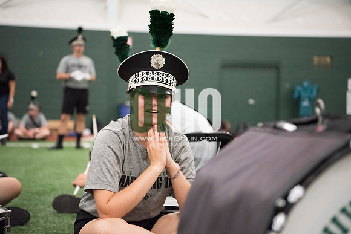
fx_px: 683
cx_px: 176
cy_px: 117
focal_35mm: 70
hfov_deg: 28.8
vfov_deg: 19.5
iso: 3200
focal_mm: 70
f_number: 3.2
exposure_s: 1/250
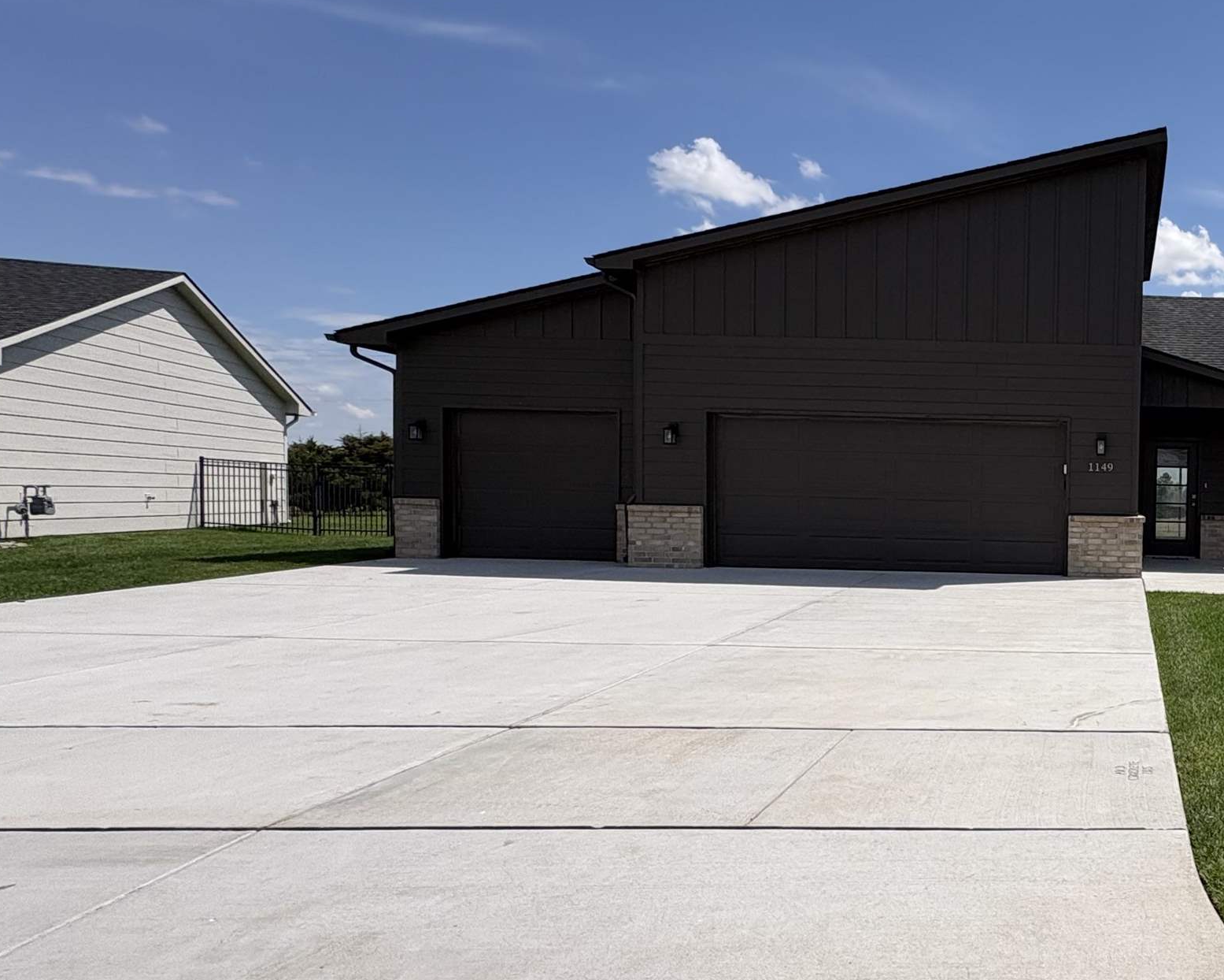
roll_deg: -1.4
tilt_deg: -1.4
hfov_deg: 54.4
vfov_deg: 53.1
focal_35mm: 27
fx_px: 978
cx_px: 1137
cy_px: 544
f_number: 2.2
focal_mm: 2.22
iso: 50
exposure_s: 1/2985
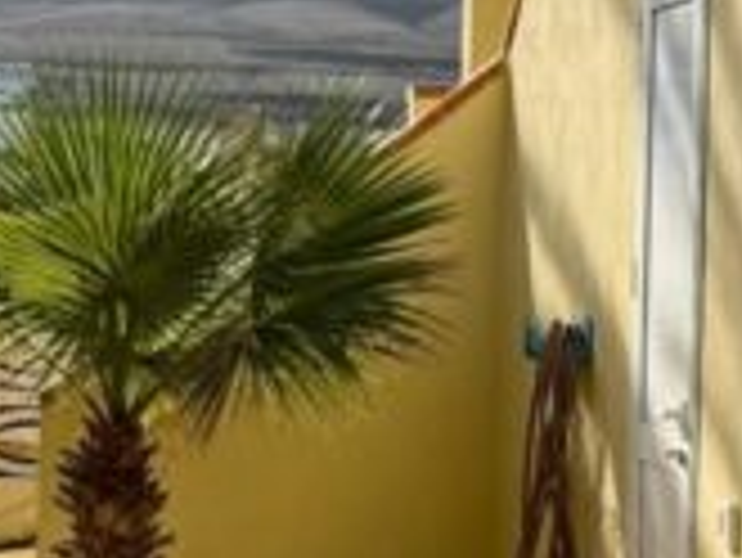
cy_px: 279
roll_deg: -2.7
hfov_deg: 13.2
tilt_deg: -2.5
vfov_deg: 10.0
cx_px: 328
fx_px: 3196
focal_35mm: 149
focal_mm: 6.76
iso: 80
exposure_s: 1/6173
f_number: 1.78
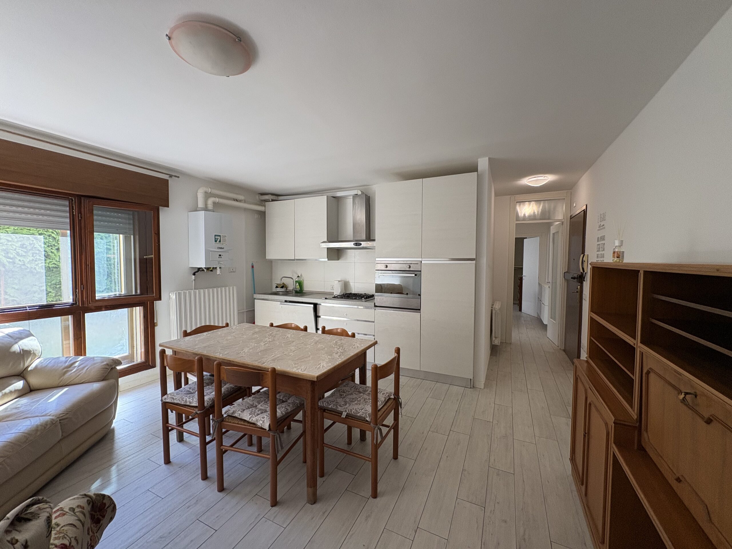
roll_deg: +1.7
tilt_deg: -1.7
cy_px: 274
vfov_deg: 85.7
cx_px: 366
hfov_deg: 102.1
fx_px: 296
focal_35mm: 14
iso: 160
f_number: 2.2
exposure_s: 1/99
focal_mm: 2.22
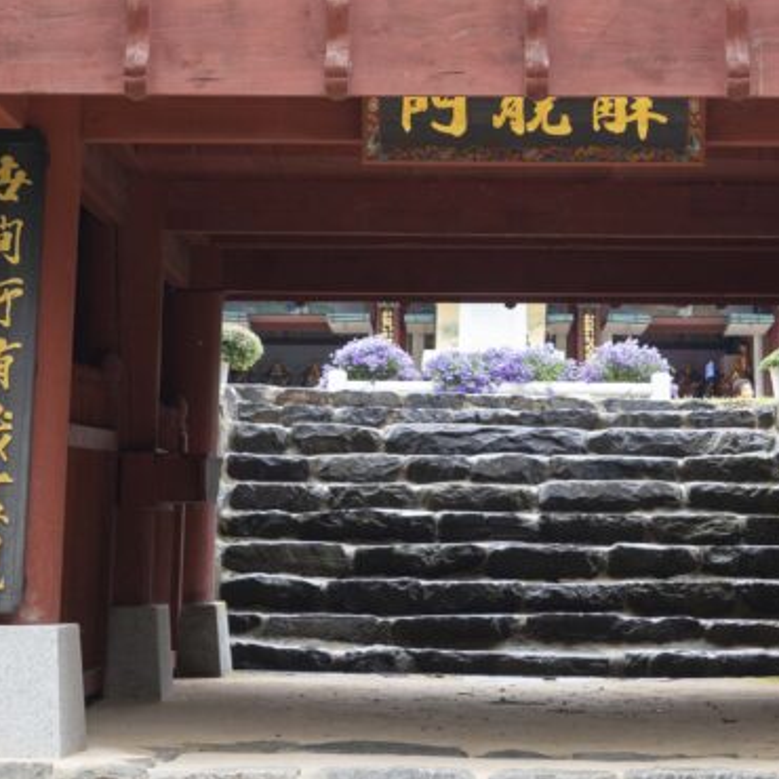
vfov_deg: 17.8
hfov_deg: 18.4
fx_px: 2393
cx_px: 500
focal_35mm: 94
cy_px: -107
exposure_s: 1/160
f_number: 5
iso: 1000
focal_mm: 40
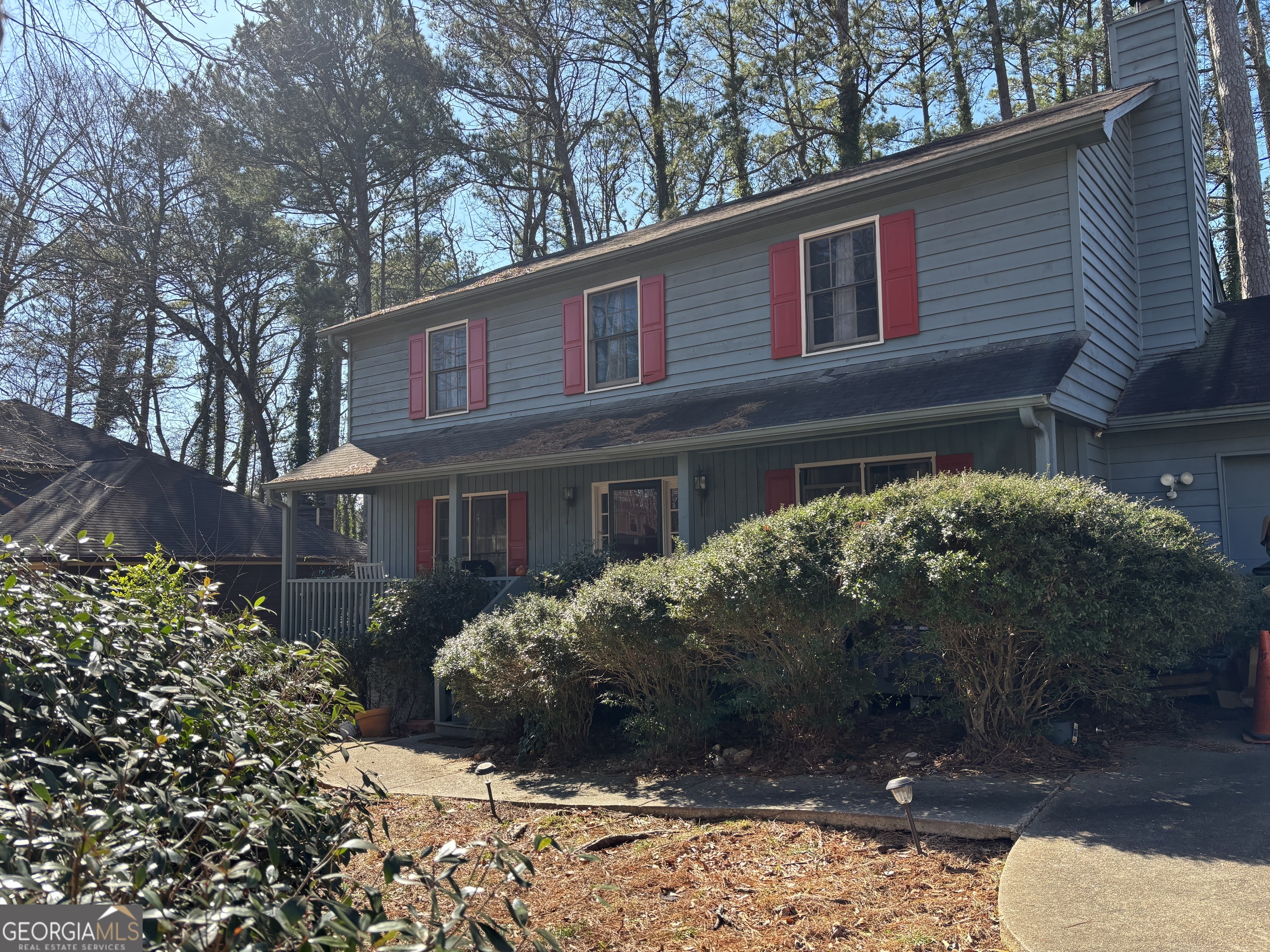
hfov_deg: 67.3
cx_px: 635
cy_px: 476
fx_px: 954
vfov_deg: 53.1
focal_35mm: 26
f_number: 1.6
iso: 50
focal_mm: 5.96
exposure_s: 1/758
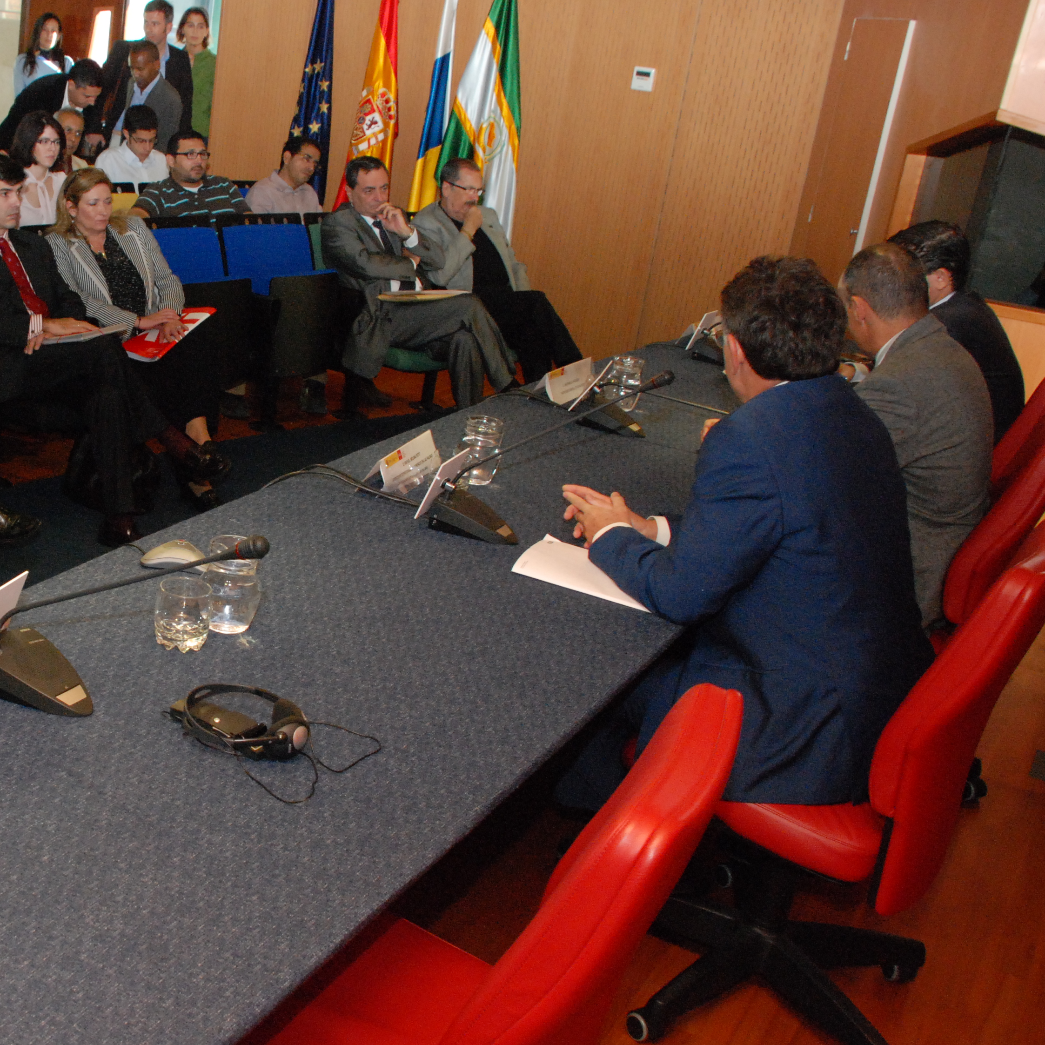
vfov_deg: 38.3
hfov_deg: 36.5
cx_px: 156
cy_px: 534
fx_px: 1503
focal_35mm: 44
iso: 1250
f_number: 8
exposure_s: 1/60
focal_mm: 20
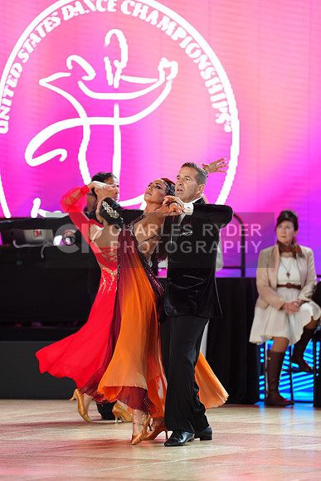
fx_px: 2673
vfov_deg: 10.3
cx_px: 160
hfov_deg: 6.9
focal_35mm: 200
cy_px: 240
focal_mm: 200
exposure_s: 1/400
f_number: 2.8
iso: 800
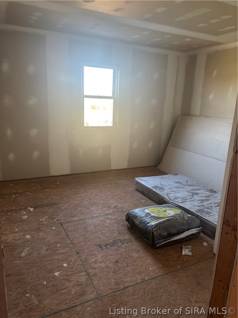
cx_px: 119
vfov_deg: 67.3
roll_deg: -1.8
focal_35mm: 26
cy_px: 159
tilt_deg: -12.5
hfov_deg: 53.0
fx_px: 238
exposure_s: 1/60
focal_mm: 5.96
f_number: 1.6
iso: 200
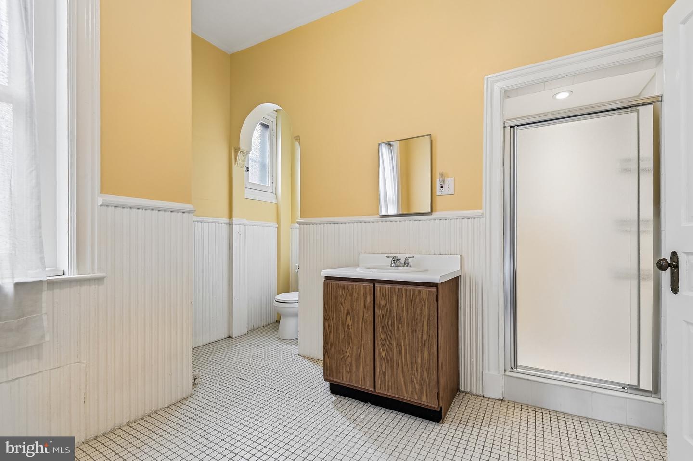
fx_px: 308
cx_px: 346
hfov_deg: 96.8
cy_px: 230
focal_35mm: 16
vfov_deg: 73.7
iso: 125
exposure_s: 1/1.25
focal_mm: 16
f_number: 8
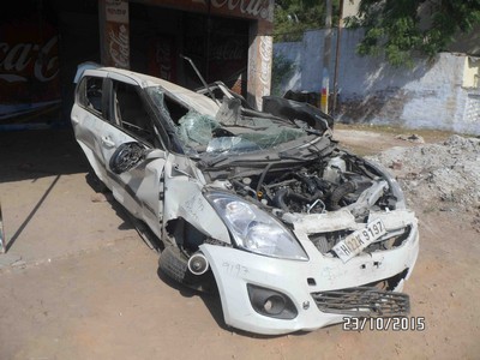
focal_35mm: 27
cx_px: 240
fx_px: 374
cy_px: 180
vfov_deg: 51.4
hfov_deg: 65.3
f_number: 9.2
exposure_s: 1/180
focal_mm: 4.9
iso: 80
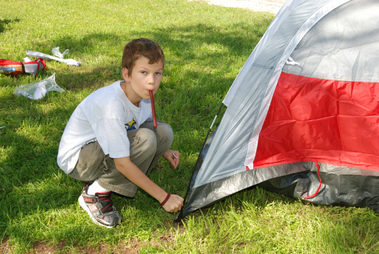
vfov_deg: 25.8
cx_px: 190
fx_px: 553
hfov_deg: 37.8
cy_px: 127
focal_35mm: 52
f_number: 8
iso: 100
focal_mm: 35
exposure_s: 1/80
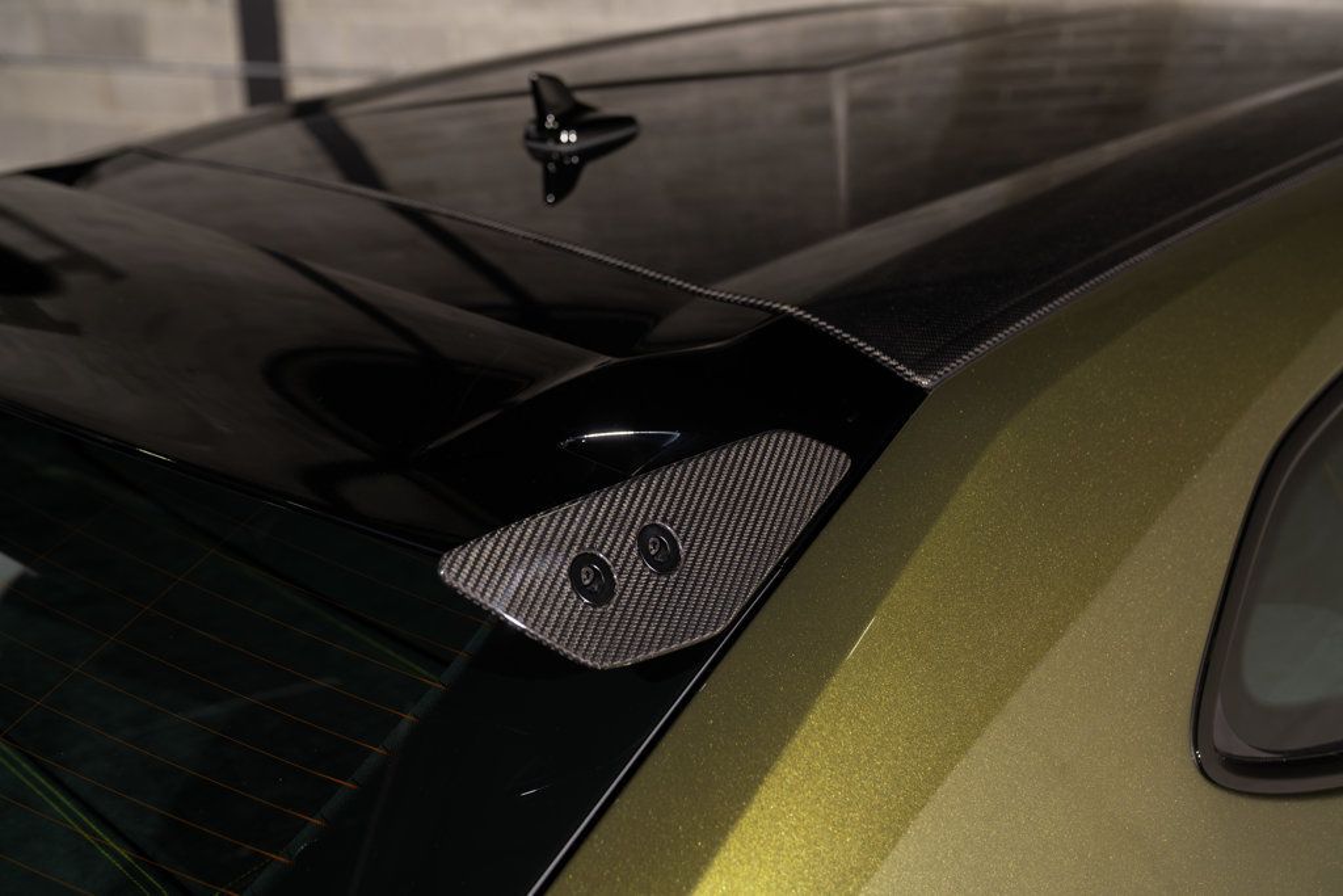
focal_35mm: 40
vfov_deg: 33.7
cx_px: 672
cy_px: 448
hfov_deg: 48.9
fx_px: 1477
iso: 160
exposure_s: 1/125
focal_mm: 39
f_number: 4
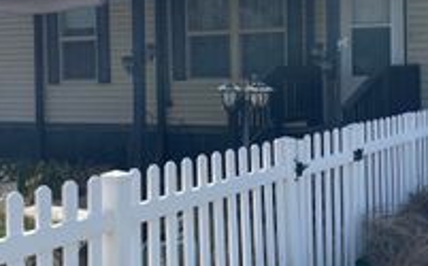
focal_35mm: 66
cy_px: 73
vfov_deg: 19.5
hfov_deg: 30.9
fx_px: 769
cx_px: 277
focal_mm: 5.1
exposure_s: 1/2597
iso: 32
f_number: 1.6
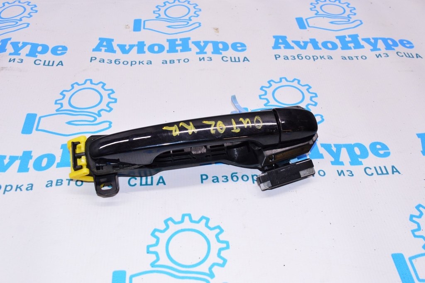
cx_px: 212
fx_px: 442
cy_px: 142
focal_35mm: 38
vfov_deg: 35.4
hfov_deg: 51.3
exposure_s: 1/125
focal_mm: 25
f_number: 8
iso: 1600
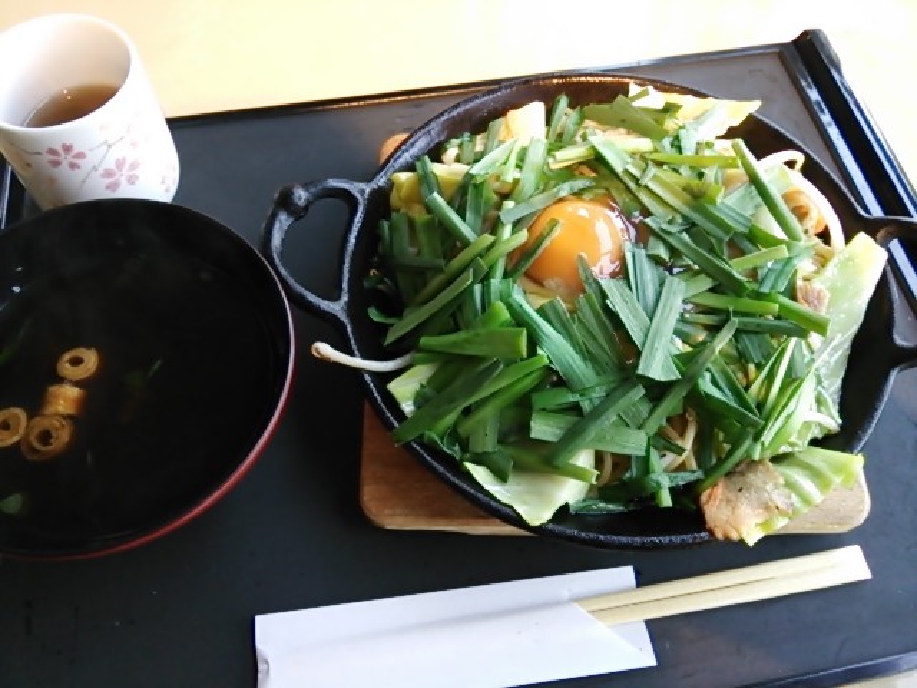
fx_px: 742
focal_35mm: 28
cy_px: 344
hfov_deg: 63.4
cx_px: 458
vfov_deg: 49.7
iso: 200
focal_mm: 4.21
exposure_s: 1/60
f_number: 2.5
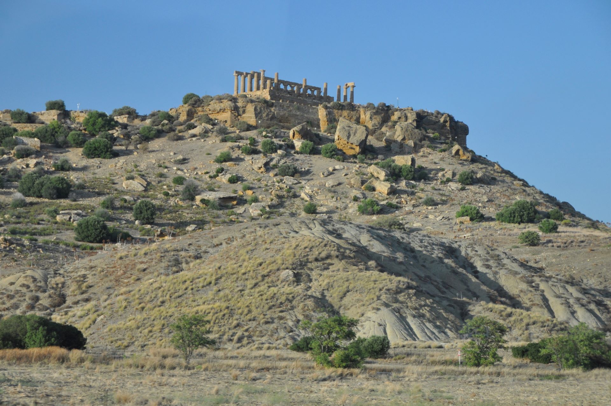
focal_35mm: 90
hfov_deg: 22.6
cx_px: 306
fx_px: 1526
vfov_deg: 15.1
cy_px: 203
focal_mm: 60
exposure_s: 1/125
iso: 400
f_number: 4.8
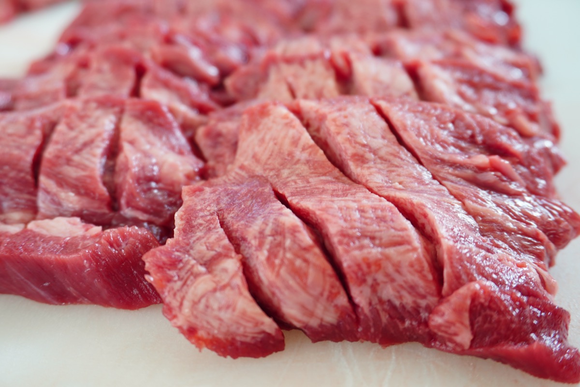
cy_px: 194
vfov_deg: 35.5
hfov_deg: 51.3
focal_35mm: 38
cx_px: 290
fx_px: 604
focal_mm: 25
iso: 125
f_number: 5
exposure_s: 1/40
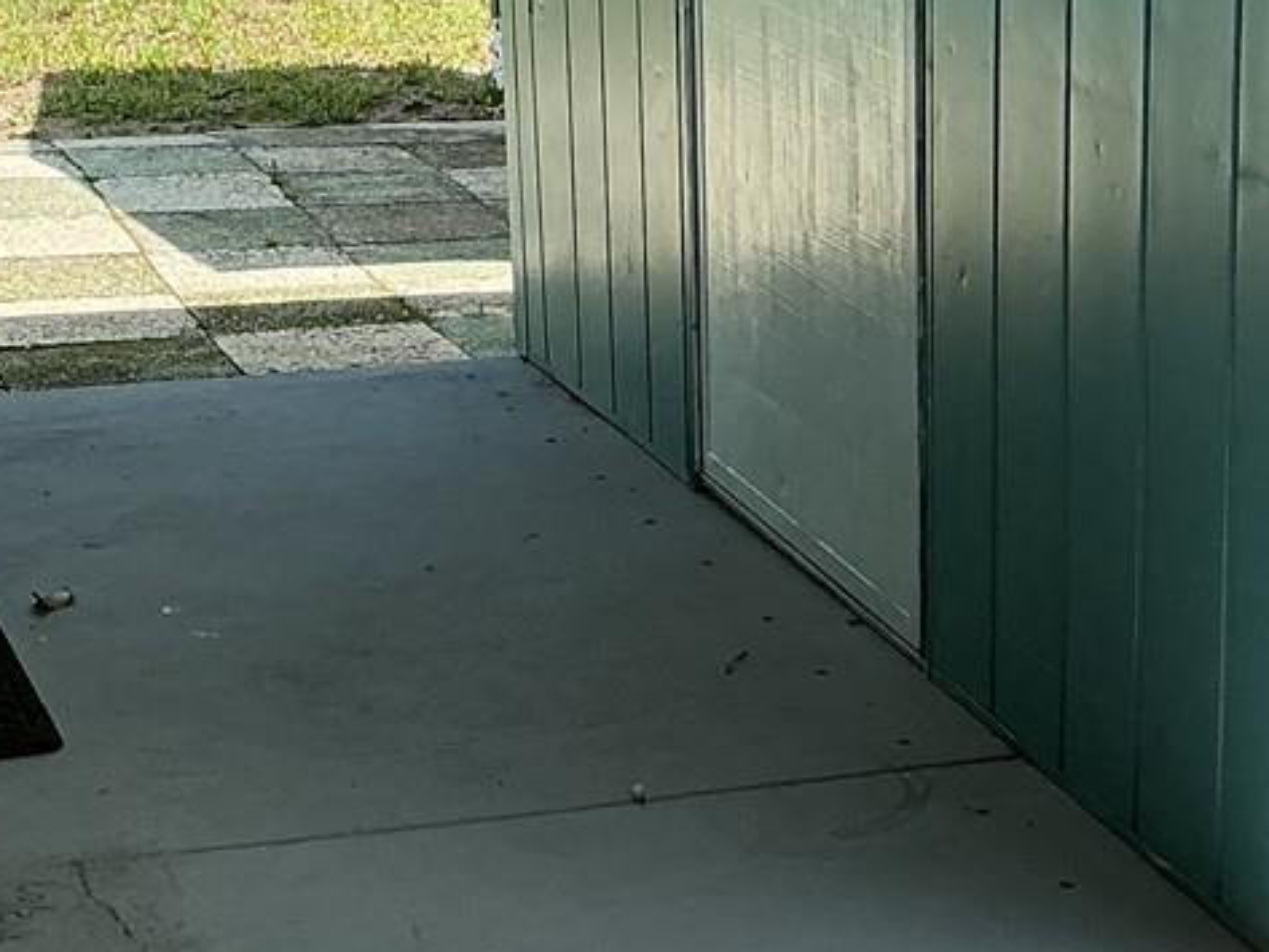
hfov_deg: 20.0
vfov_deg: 15.1
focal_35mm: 98
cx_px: 480
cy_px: 574
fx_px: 3594
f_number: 1.8
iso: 25
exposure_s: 1/855
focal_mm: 3
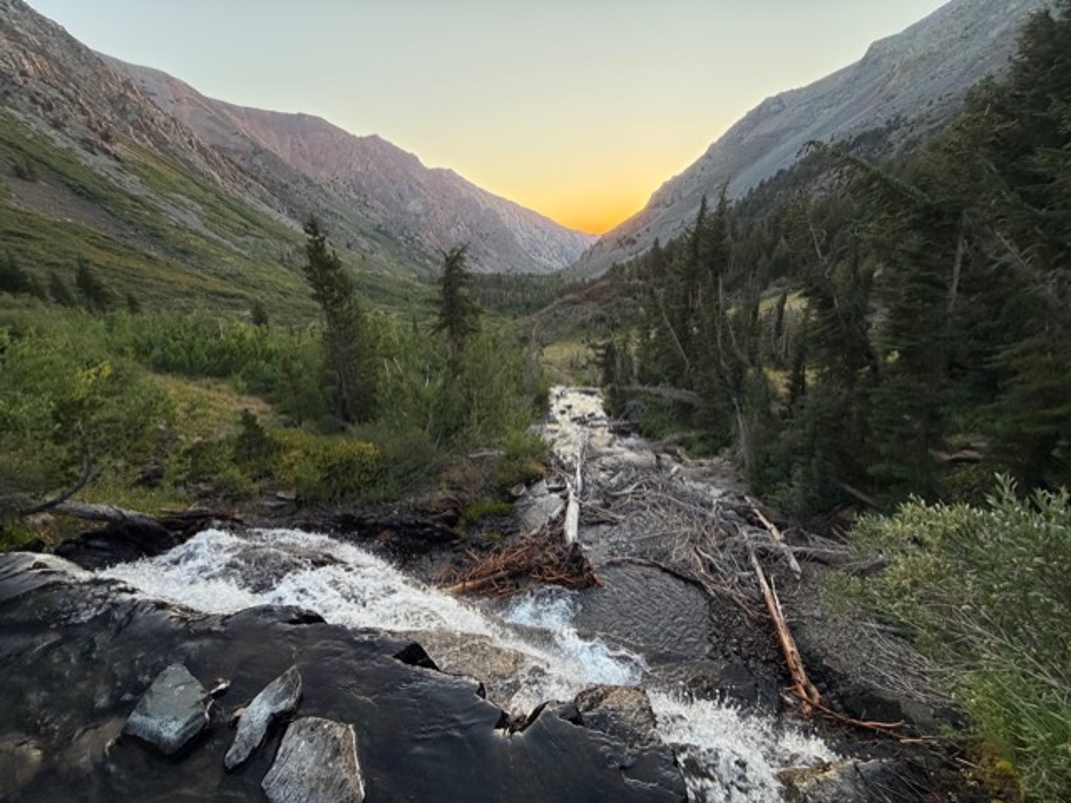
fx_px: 433
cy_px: 402
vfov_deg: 85.7
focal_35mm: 14
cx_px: 536
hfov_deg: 102.1
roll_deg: +0.0
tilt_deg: -20.5
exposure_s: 1/121
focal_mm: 2.22
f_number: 2.2
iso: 160
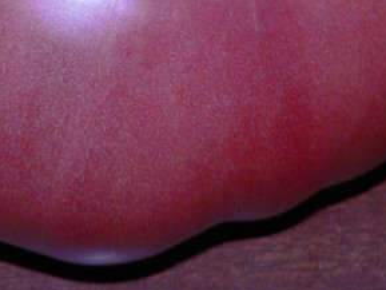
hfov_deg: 16.2
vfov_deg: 12.1
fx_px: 1339
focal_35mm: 120
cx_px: 44
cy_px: -53
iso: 100
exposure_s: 1/60
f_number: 2.8
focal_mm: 6
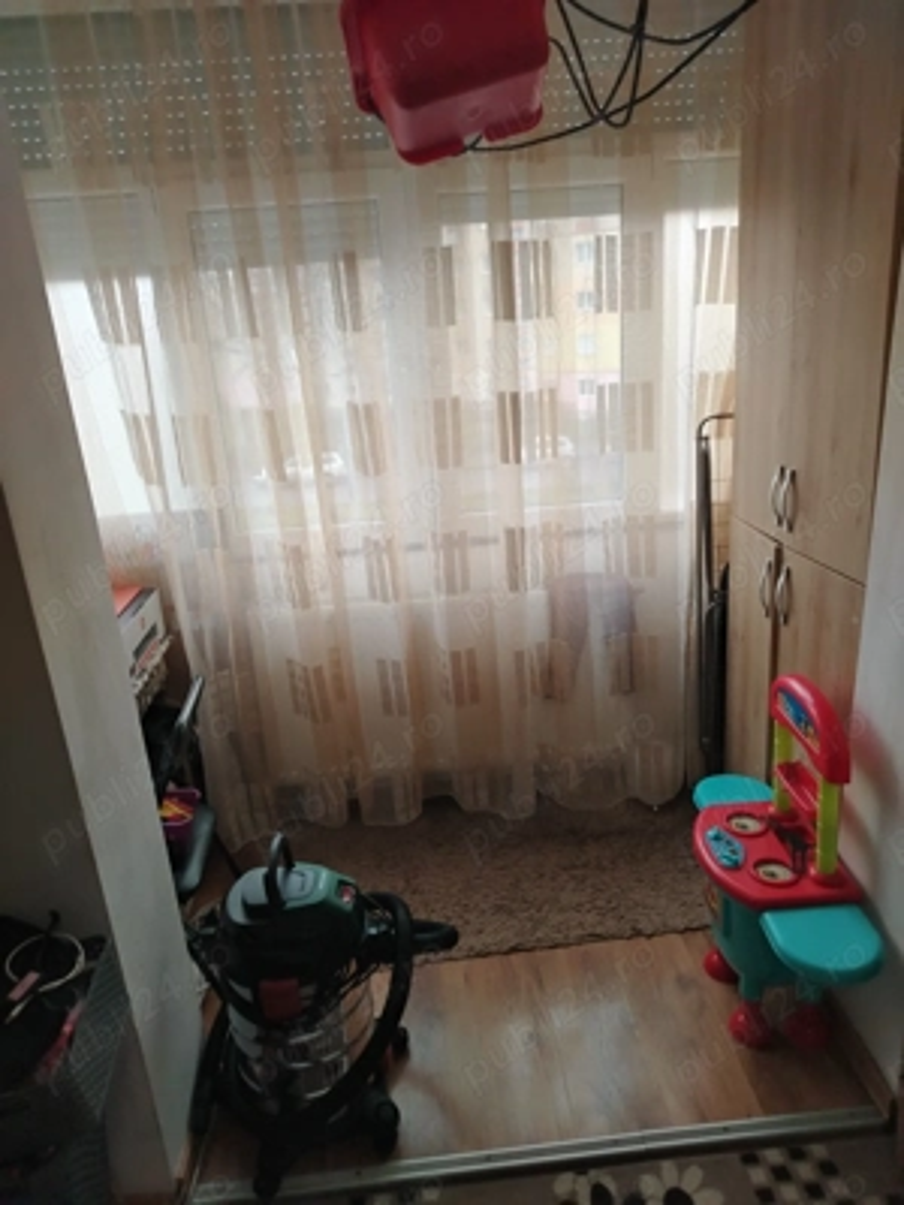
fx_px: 836
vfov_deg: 71.6
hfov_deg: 56.8
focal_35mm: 24
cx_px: 452
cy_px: 602
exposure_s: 1/100
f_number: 1.75
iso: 356
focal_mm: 5.25
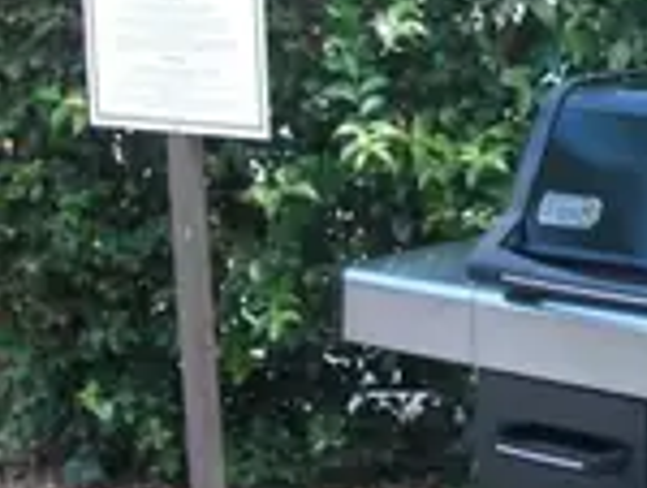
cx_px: 858
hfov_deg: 18.8
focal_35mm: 96
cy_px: 130
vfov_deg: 15.4
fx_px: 1797
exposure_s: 1/80
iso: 100
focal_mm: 6.3
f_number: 2.8
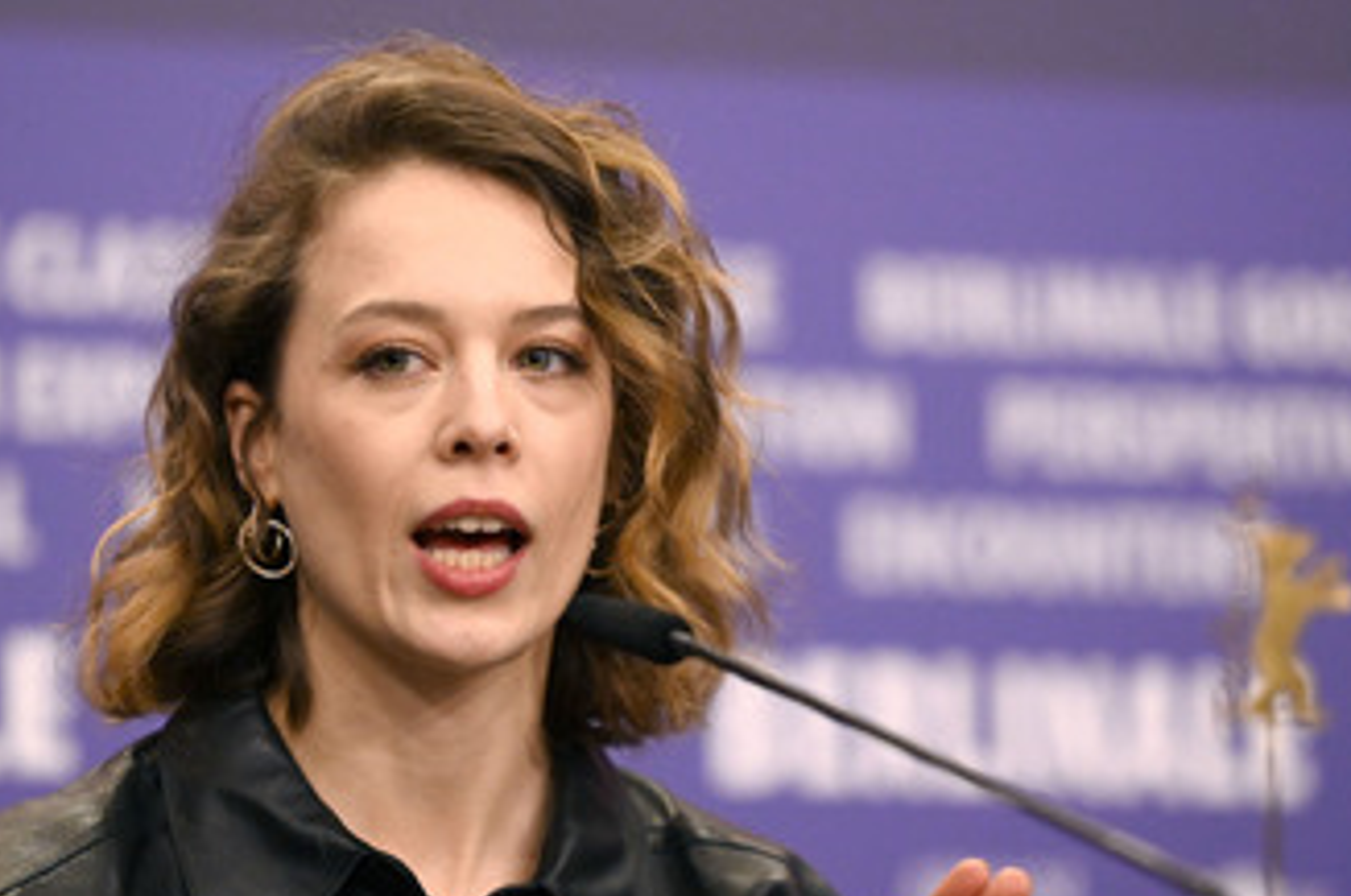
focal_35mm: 221
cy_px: 615
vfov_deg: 6.2
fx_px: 8281
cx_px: 461
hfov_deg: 9.3
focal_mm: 160
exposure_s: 1/1250
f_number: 2.8
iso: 4000
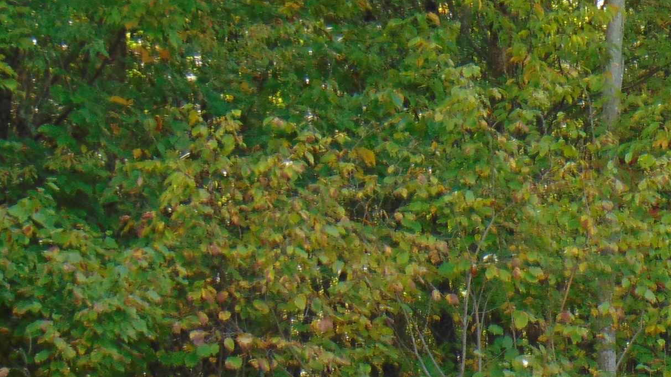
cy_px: 477
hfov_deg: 12.6
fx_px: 2953
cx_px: 842
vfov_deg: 7.2
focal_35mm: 166
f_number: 3.6
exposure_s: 1/100
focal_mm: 10.8
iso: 80
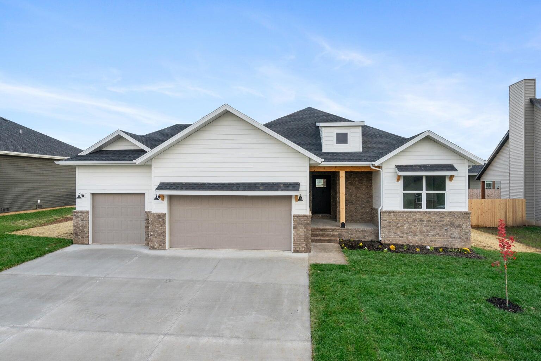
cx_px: 270
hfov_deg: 81.2
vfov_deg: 59.5
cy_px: 180
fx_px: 316
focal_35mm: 21
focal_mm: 21
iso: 500
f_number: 11
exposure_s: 1/125
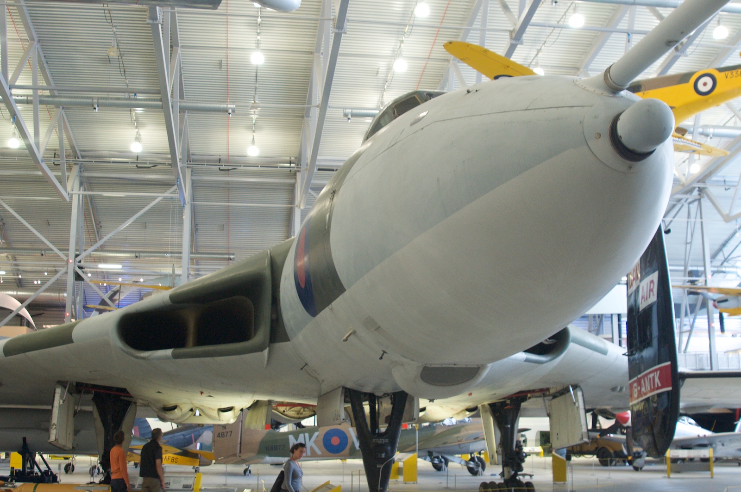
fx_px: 864
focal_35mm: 42
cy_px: 246
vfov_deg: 31.8
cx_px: 370
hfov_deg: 46.4
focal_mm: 28
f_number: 5
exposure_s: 1/15
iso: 800
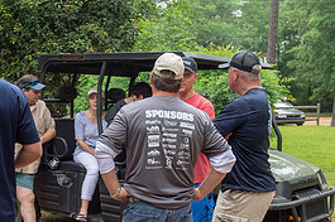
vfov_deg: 23.5
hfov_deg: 34.5
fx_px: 530
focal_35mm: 57
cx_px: 91
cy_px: 164
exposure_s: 1/100
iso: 800
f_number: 5
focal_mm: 26
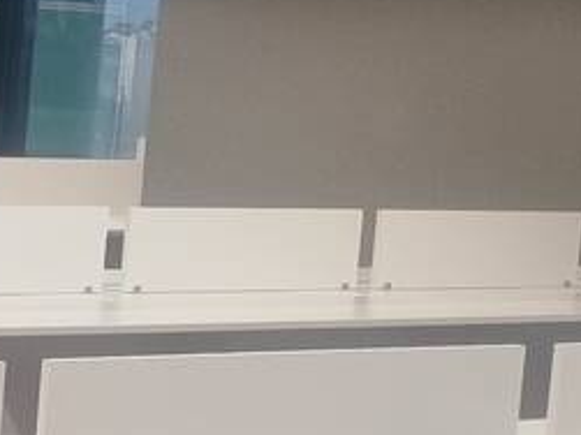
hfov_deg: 10.5
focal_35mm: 149
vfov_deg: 9.9
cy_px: 215
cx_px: -998
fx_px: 2500
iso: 250
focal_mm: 5.4
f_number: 1.8
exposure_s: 1/120
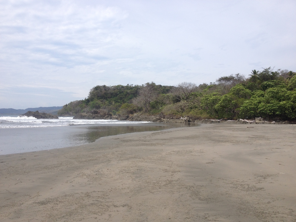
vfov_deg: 40.7
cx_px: 148
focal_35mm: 35
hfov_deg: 52.6
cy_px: 111
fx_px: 299
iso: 50
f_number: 2.4
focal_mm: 4.28
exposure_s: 1/2513
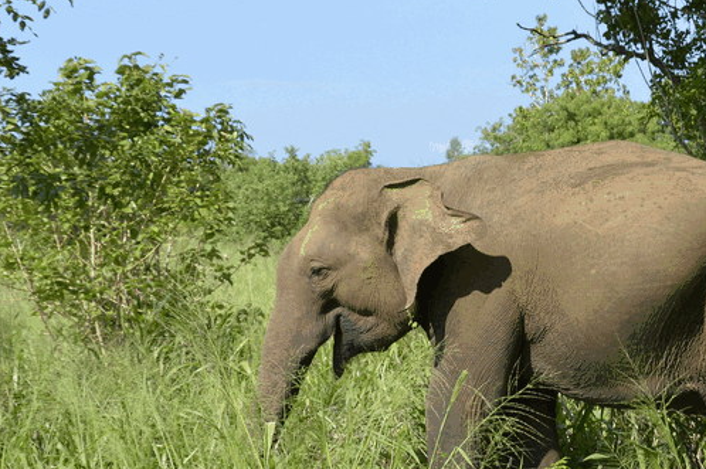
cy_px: 192
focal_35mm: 103
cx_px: 474
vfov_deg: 13.3
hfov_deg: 19.8
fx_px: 2018
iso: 250
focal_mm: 38
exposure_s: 1/320
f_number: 10
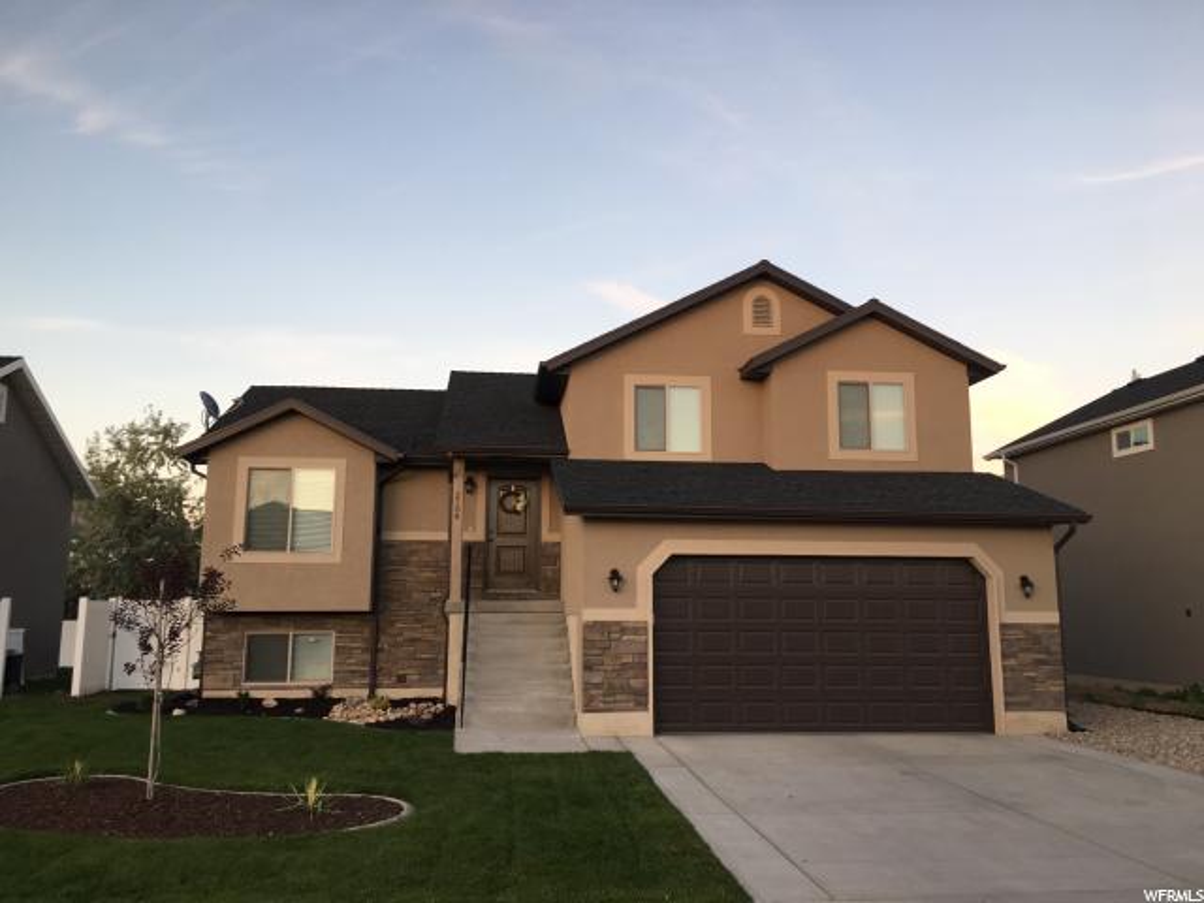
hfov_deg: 61.7
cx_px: 602
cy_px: 452
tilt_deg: +8.3
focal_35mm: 29
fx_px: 1009
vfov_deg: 48.2
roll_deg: -0.7
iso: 32
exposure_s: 1/60
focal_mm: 4.15
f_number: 2.2
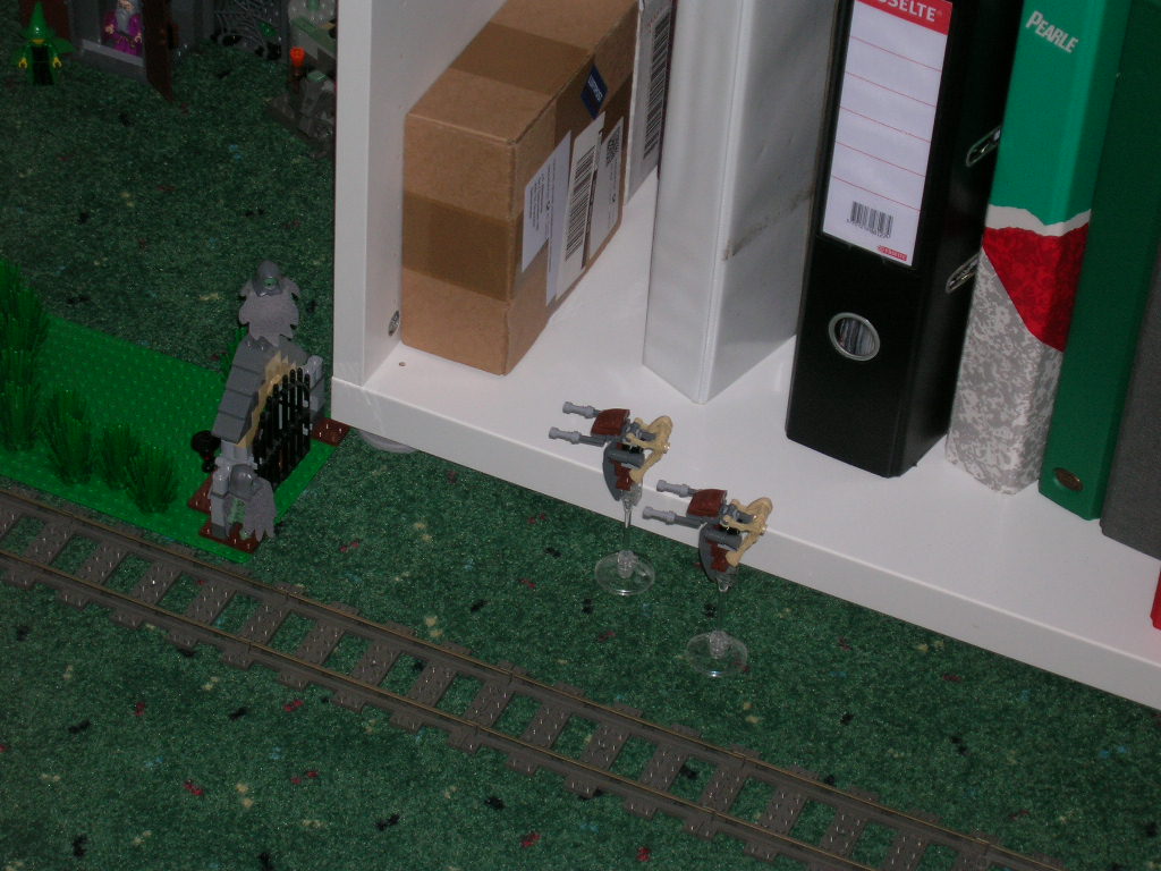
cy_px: 436
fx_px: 3421
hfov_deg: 19.3
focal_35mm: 102
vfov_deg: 14.5
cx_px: 580
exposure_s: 1/60.1
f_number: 4.9
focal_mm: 17.1
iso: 91
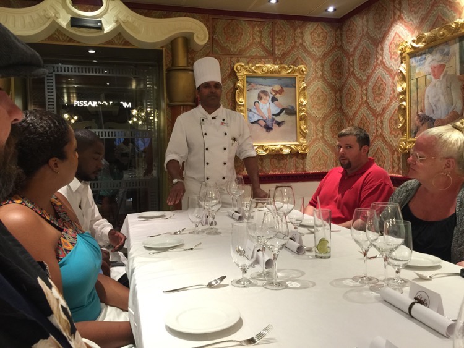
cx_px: 232
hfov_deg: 61.6
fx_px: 389
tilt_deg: -1.2
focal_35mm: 29
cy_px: 174
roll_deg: +0.6
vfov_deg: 48.3
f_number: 2.2
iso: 80
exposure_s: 1/15
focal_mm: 4.15
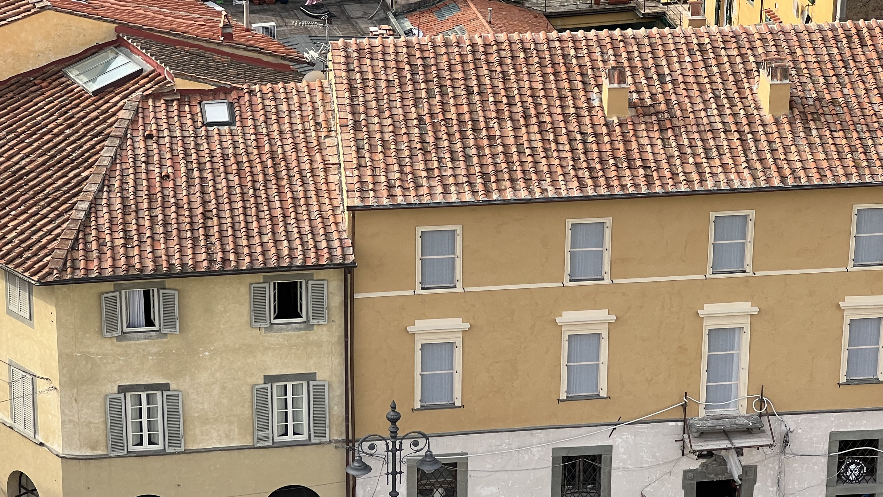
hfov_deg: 18.3
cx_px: 411
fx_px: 2739
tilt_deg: -23.4
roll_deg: -0.2
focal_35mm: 117
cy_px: 275
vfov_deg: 10.4
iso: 32
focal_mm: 9
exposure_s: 1/299
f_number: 2.8
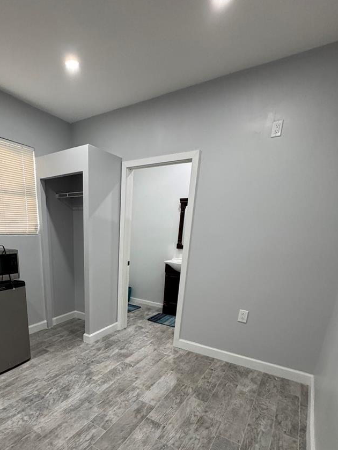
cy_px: 310
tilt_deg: -16.1
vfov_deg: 78.3
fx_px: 260
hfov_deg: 64.1
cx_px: 109
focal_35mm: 20
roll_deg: -1.1
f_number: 2.2
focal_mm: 2.22
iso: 320
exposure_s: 1/120
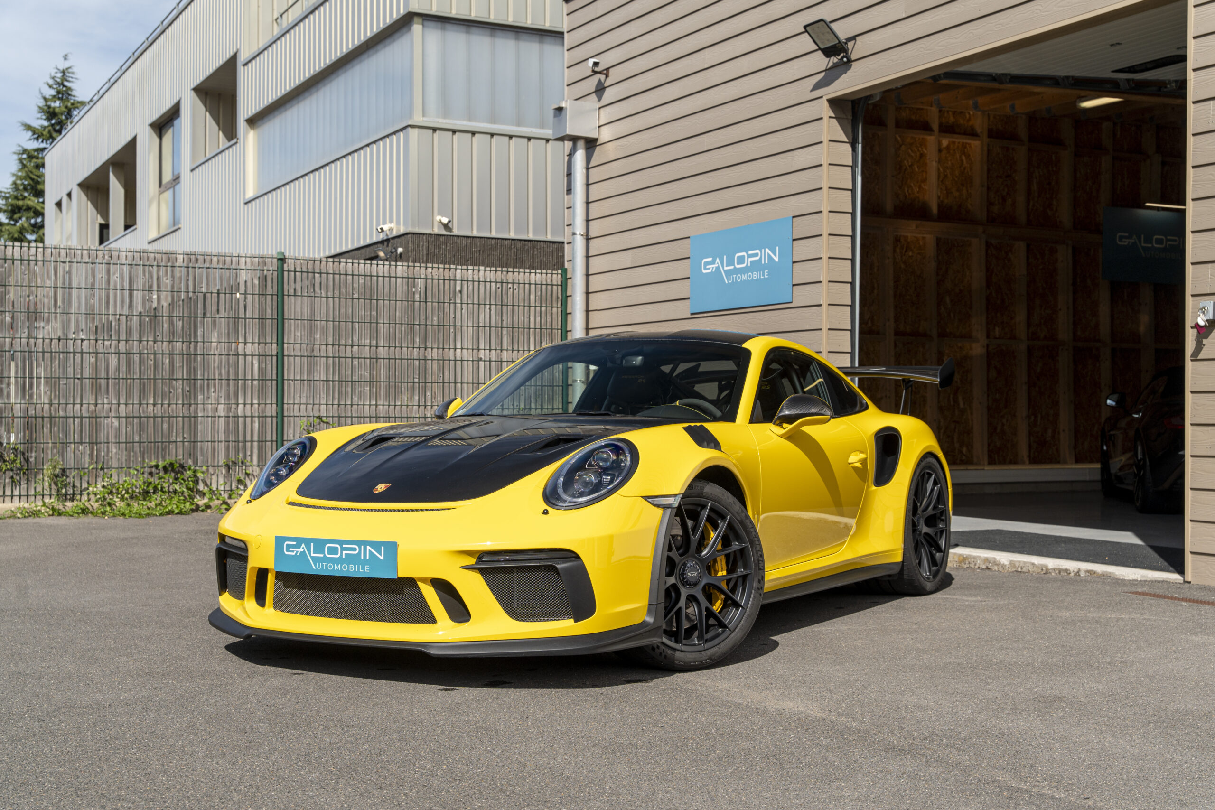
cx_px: 608
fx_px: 1471
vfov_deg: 30.8
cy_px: 405
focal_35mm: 44
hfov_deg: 44.9
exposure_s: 1/400
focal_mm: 43.6
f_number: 6.3
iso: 50
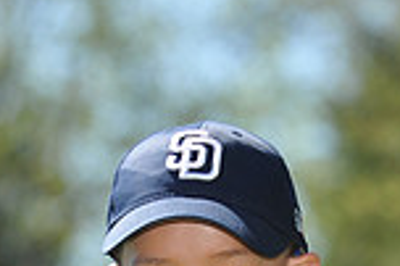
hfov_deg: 4.8
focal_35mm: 426
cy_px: 450
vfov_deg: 3.2
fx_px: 4728
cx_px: 211
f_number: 4
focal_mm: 112
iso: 200
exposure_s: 1/1250
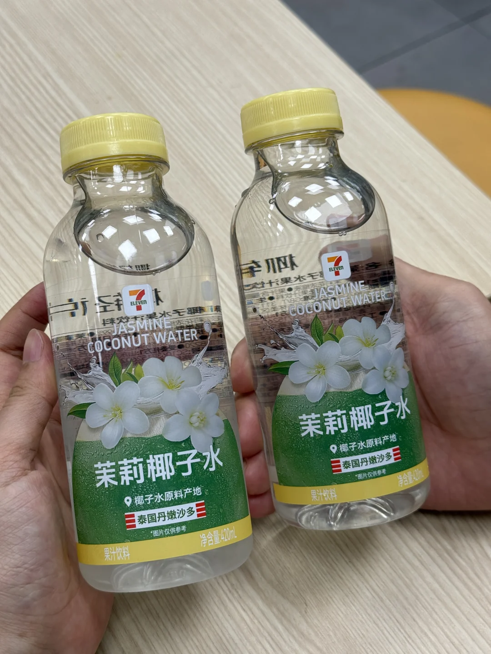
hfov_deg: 30.3
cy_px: 327
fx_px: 908
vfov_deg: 39.7
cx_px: 246
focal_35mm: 48
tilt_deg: -49.7
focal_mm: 6.76
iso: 64
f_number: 1.78
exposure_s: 1/236
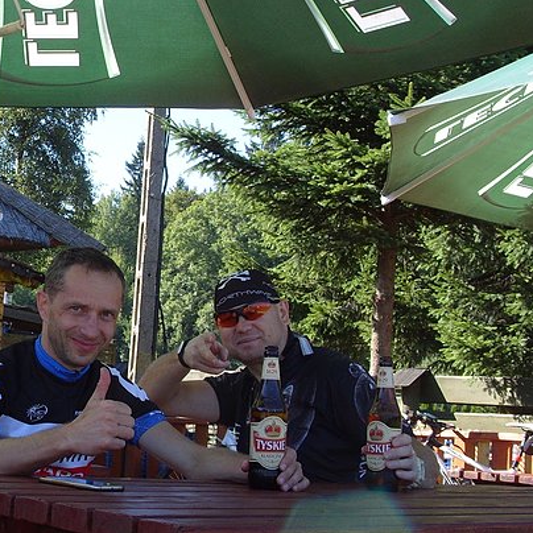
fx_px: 1202
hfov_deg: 24.0
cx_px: 13
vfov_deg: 25.0
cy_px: 232
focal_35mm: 69
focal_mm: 7.8
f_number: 4.4
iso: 80
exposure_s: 1/180
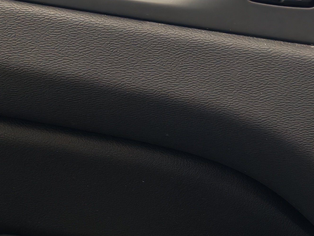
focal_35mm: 96
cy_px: 112
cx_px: 295
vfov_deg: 15.4
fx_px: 871
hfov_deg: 20.0
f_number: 1.9
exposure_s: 1/100
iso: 1319
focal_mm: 6.12
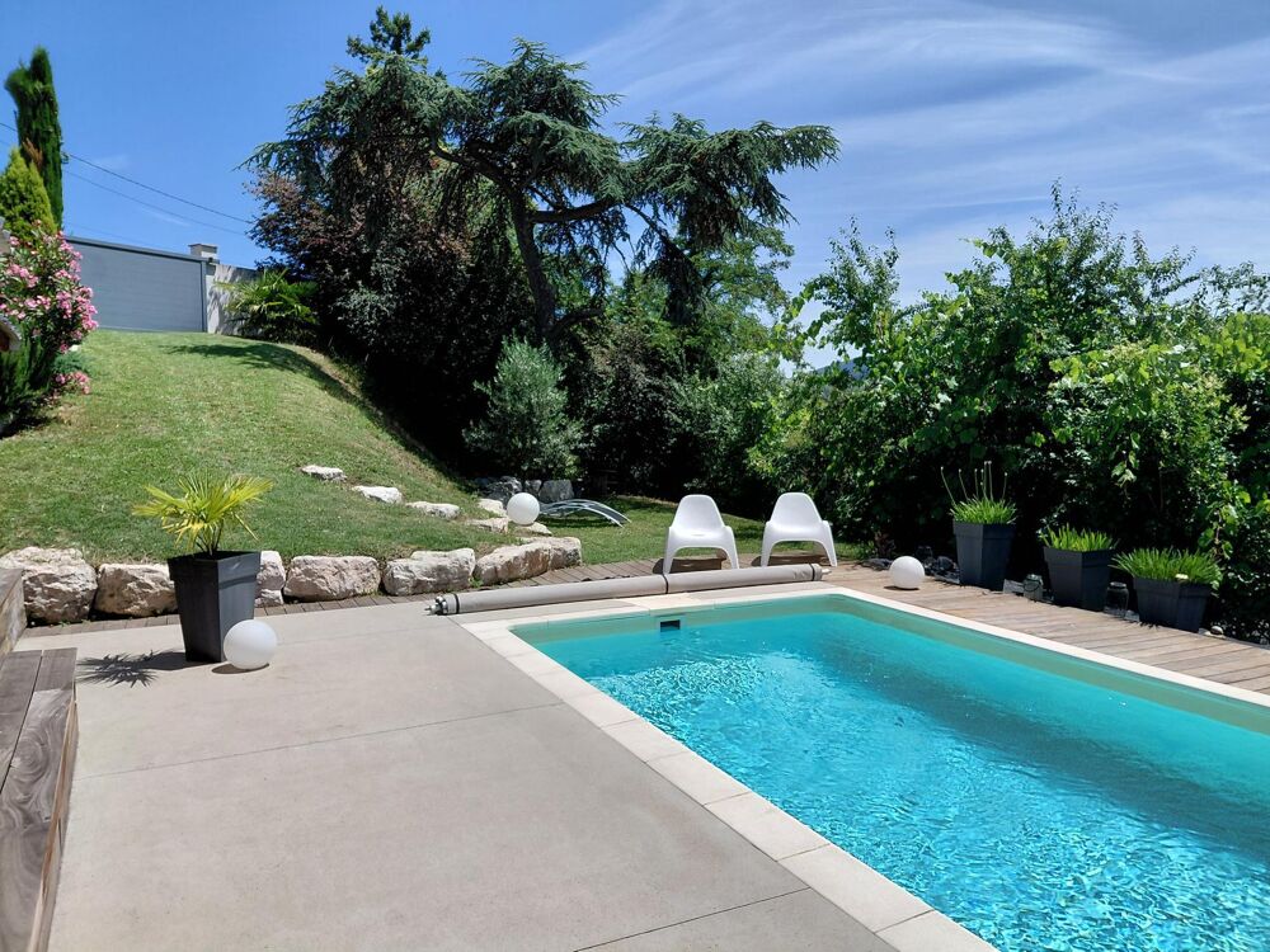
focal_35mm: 25
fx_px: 917
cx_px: 635
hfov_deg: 69.4
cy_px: 476
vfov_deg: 54.9
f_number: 1.8
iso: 50
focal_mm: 4.69
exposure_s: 1/3876
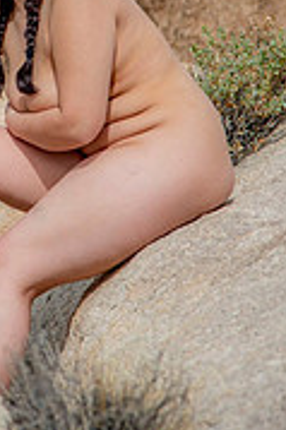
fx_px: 3606
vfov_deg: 6.8
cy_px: 26
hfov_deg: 4.5
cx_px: 5
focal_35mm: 302
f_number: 4
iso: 100
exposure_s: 1/1600
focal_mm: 120
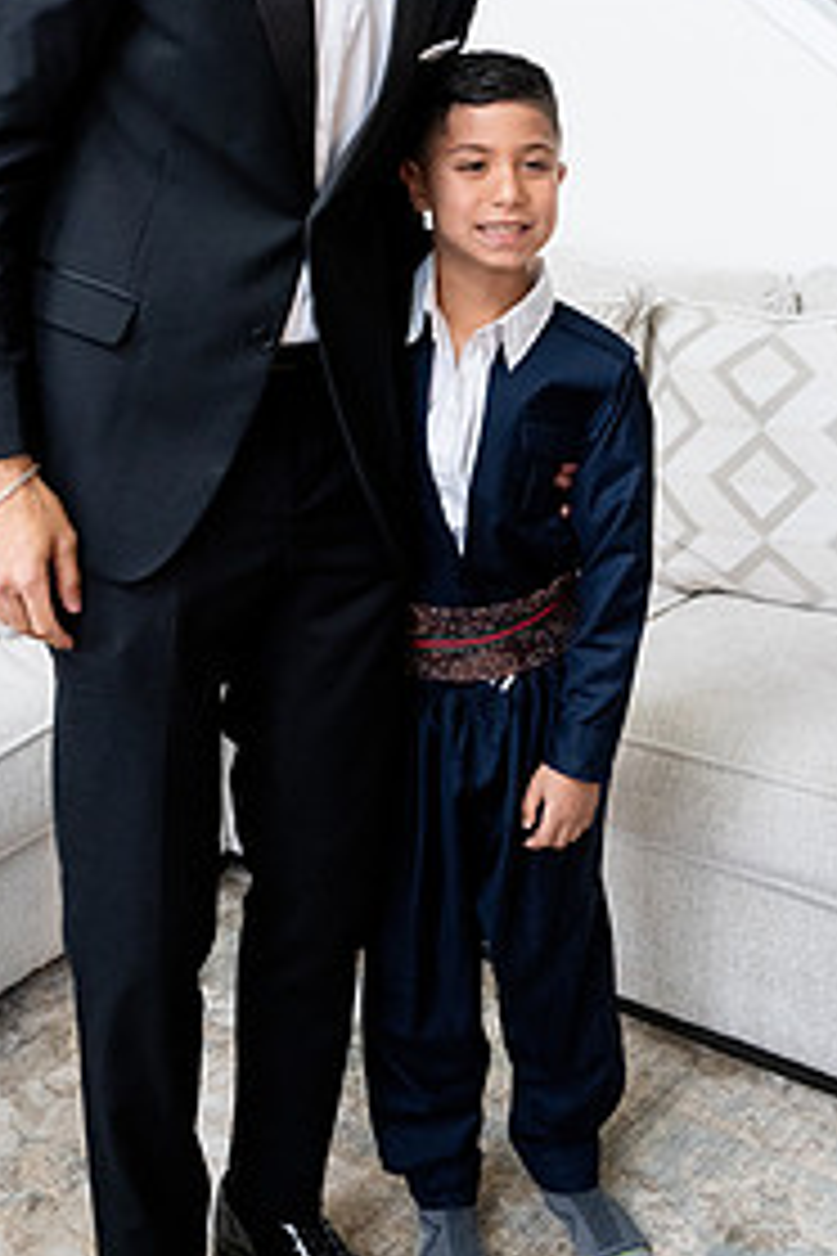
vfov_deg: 38.2
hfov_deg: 27.0
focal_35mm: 50
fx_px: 1744
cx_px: 396
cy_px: 261
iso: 6400
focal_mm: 31
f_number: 9
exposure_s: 1/160
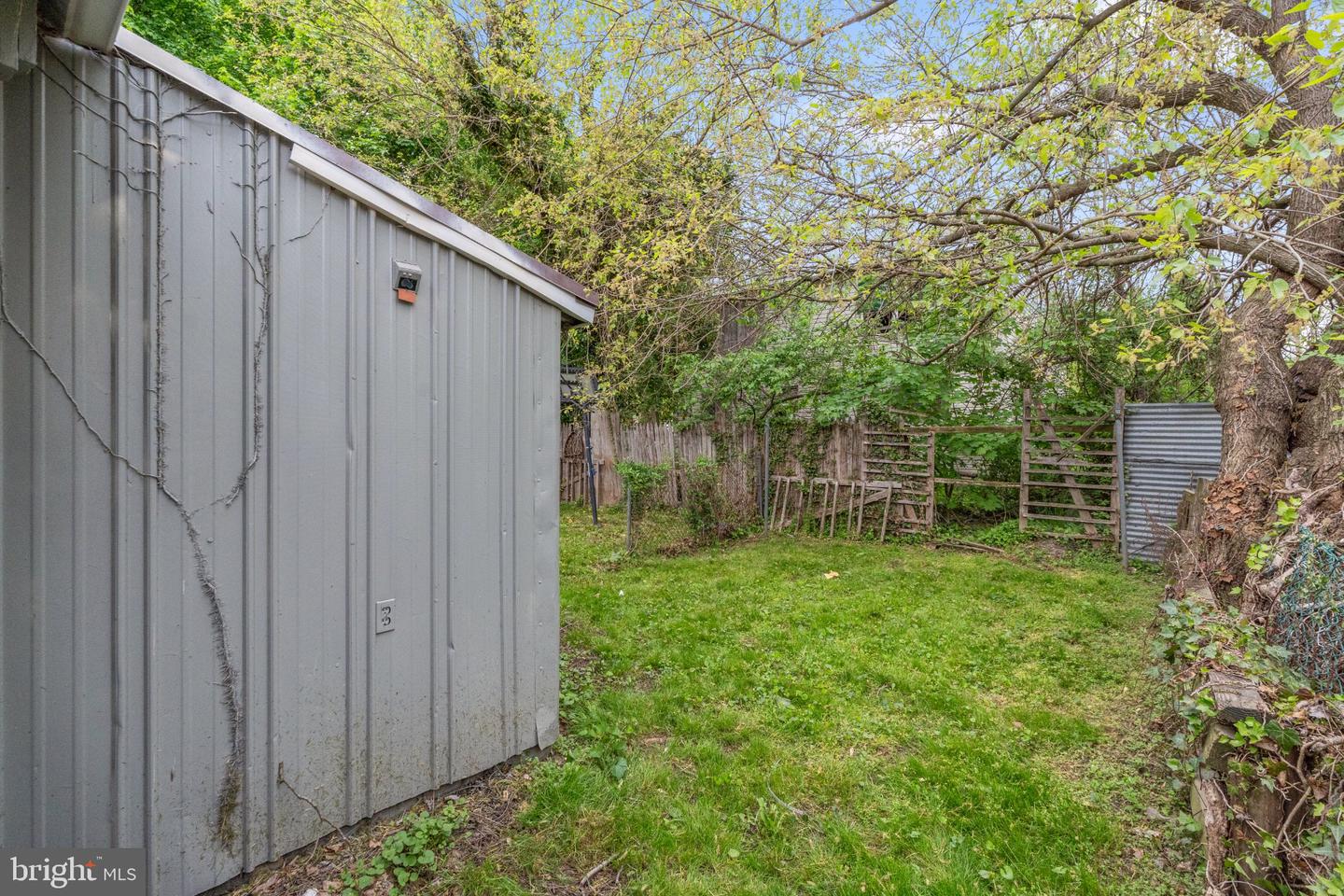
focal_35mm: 16
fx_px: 597
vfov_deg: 73.7
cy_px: 448
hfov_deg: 96.7
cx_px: 672
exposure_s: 1/200
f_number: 8
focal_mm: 16
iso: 1600
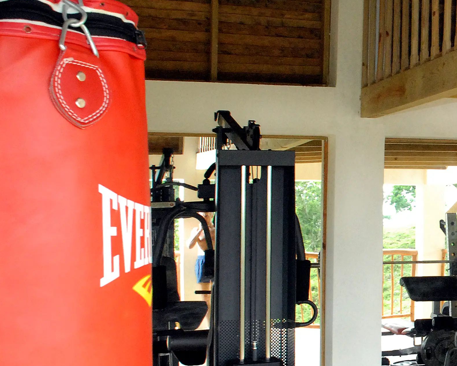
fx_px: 839
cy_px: 275
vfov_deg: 24.3
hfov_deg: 28.3
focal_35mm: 62
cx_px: 476
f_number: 13
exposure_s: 1/80
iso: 1600
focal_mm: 18
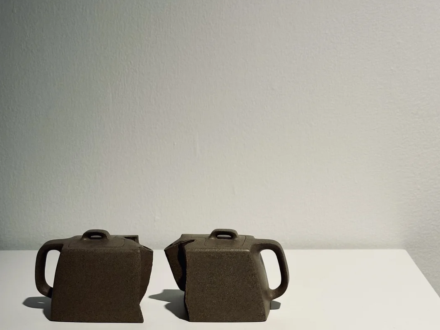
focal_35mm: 65
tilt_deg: -12.1
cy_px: 245
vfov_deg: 22.4
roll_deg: +0.6
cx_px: 222
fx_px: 826
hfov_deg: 29.8
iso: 100
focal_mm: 6.86
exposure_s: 1/50
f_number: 1.78
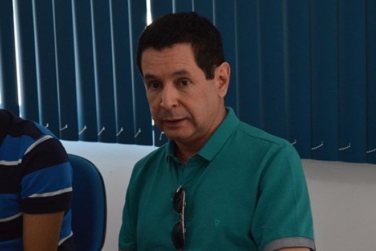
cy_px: 126
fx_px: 862
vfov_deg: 16.6
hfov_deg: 24.6
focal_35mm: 82
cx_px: 188
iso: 800
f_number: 5.6
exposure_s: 1/100
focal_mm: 55
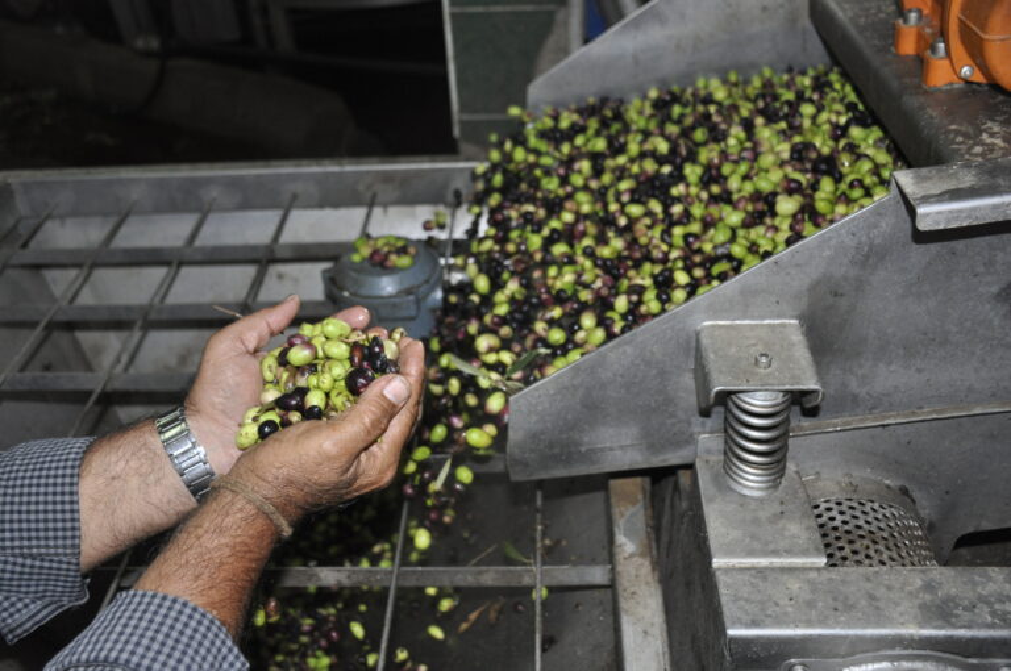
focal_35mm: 34
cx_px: 506
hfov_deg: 55.2
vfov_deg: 38.3
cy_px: 336
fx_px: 968
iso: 800
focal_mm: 23
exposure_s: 1/60
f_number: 3.8
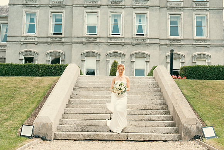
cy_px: 75
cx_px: 112
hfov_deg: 37.5
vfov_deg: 25.5
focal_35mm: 53
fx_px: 330
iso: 125
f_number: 5
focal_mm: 53
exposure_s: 1/160
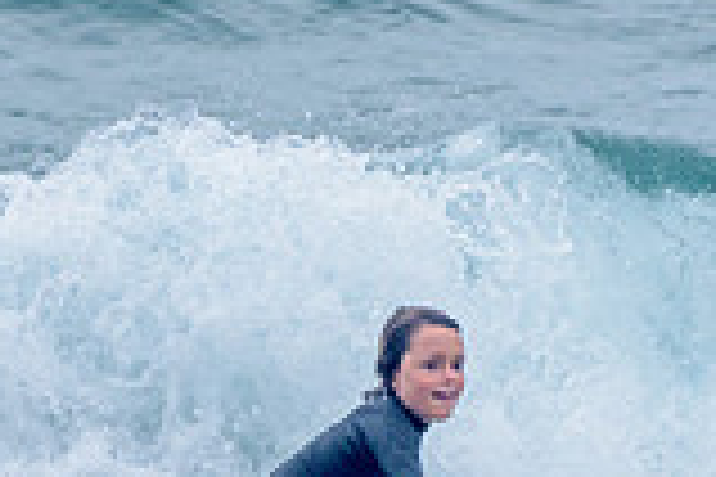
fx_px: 44488
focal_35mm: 2237
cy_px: 490
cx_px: 391
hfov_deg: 0.9
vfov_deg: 0.6
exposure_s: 1/2000
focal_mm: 500
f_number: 5.6
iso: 180
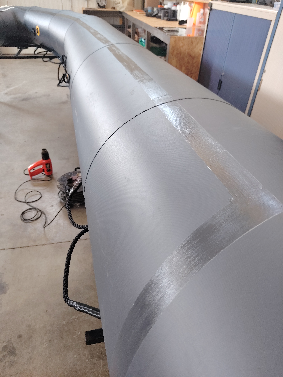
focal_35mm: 24
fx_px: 262
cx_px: 142
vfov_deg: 71.6
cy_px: 188
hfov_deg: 56.8
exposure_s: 1/33.3
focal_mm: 5.25
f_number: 1.75
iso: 344
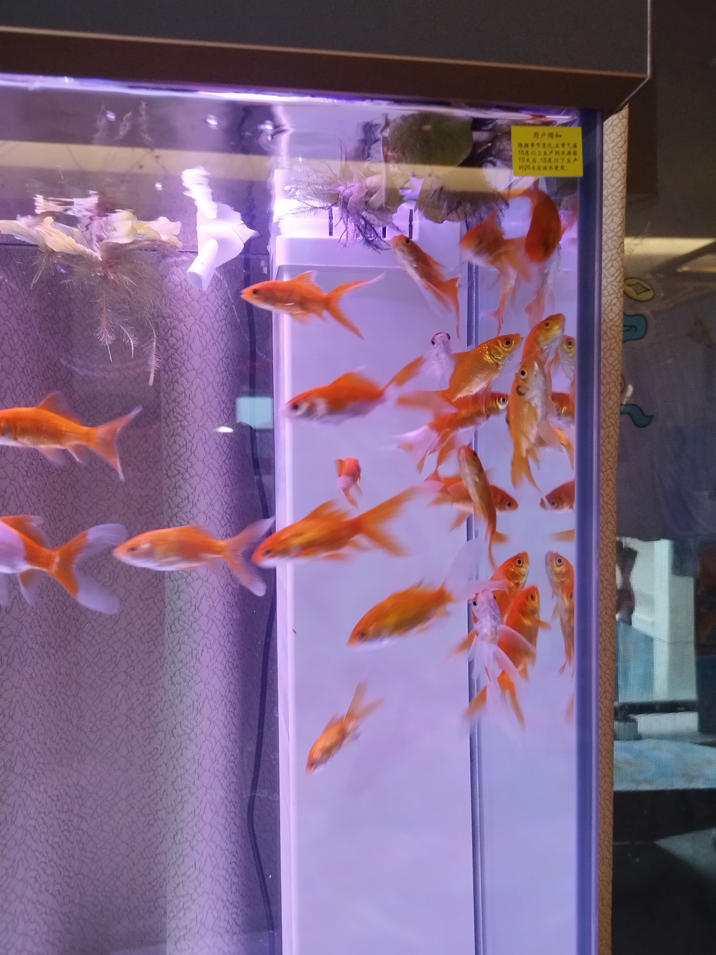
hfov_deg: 58.9
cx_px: 358
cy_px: 478
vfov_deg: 73.9
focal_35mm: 23
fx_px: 634
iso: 261
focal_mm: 5.52
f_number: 1.9
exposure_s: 1/50
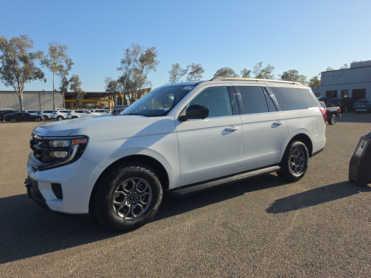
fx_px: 247
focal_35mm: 23
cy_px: 139
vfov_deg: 58.9
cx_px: 186
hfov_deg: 73.9
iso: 64
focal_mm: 6.5
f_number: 1.4
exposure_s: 1/5015
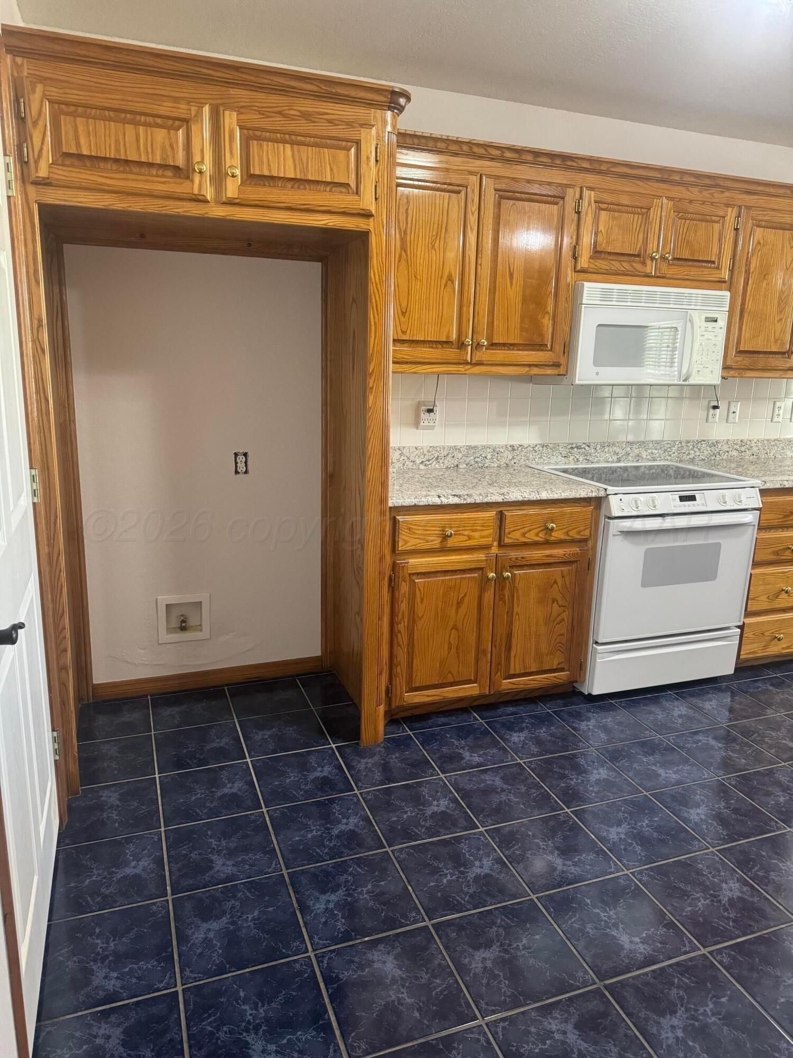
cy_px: 529
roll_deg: -1.4
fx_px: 733
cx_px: 396
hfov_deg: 56.8
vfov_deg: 71.6
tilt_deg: -14.5
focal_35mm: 24
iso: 400
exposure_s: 1/60
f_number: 1.78
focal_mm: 6.76
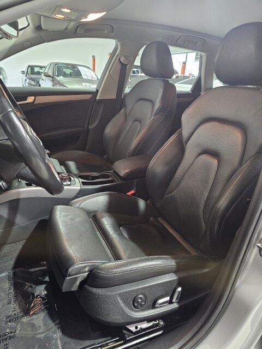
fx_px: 232
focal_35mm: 23
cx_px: 131
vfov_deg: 73.9
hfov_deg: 58.9
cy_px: 174
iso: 500
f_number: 1.7
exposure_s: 1/50
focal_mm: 6.3
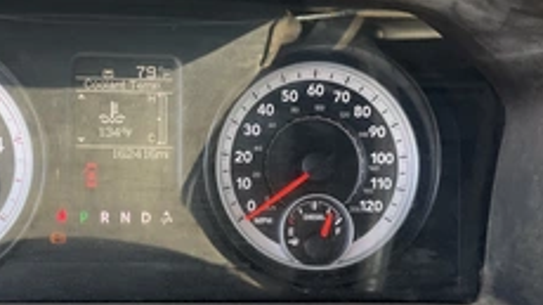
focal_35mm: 55
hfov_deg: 37.2
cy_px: 215
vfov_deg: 21.7
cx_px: 156
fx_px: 791
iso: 25
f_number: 1.8
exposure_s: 1/122
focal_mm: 3
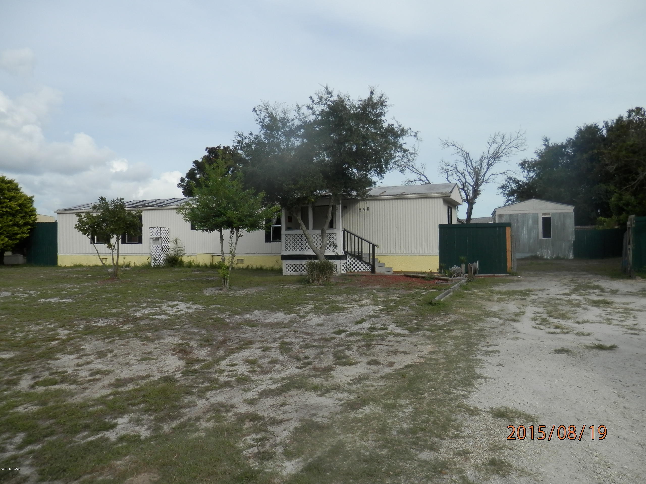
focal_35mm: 25
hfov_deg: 69.4
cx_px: 323
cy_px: 242
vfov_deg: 54.9
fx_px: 467
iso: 80
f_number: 8.7
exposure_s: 1/125
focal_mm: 4.5
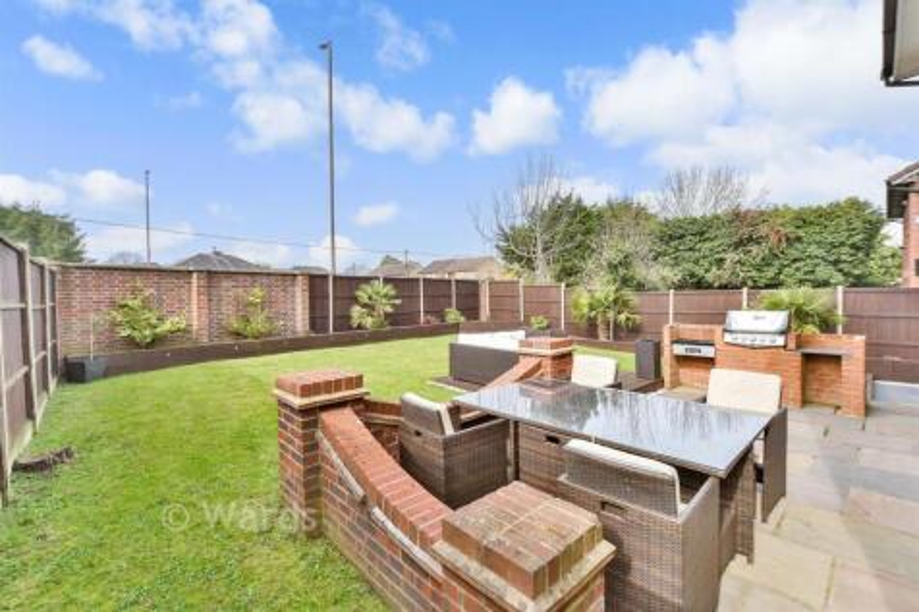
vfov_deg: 77.3
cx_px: 460
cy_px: 306
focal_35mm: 15
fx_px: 383
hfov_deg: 100.4
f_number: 9
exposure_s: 1/320
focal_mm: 10
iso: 500
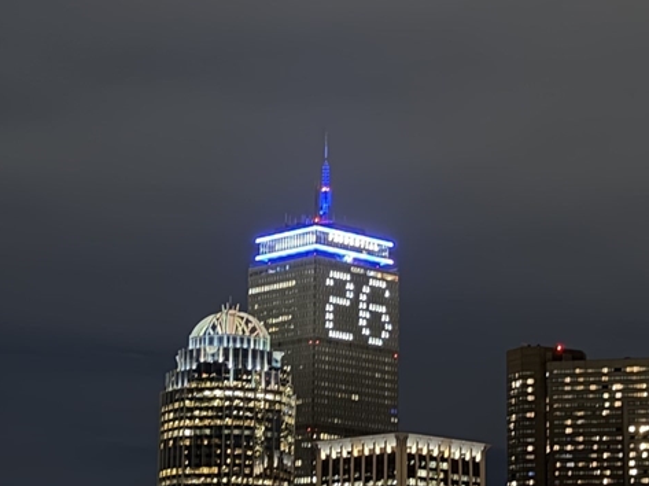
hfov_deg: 18.9
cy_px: 236
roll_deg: +0.0
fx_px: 1948
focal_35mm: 104
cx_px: 332
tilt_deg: +12.4
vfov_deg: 14.2
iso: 500
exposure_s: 1/5
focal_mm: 6.76
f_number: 1.78
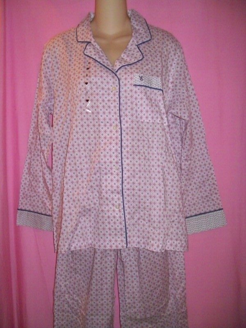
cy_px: 164
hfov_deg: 39.7
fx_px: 341
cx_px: 123
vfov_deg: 51.4
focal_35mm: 36
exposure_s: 1/64
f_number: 2.7
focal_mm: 6
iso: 160
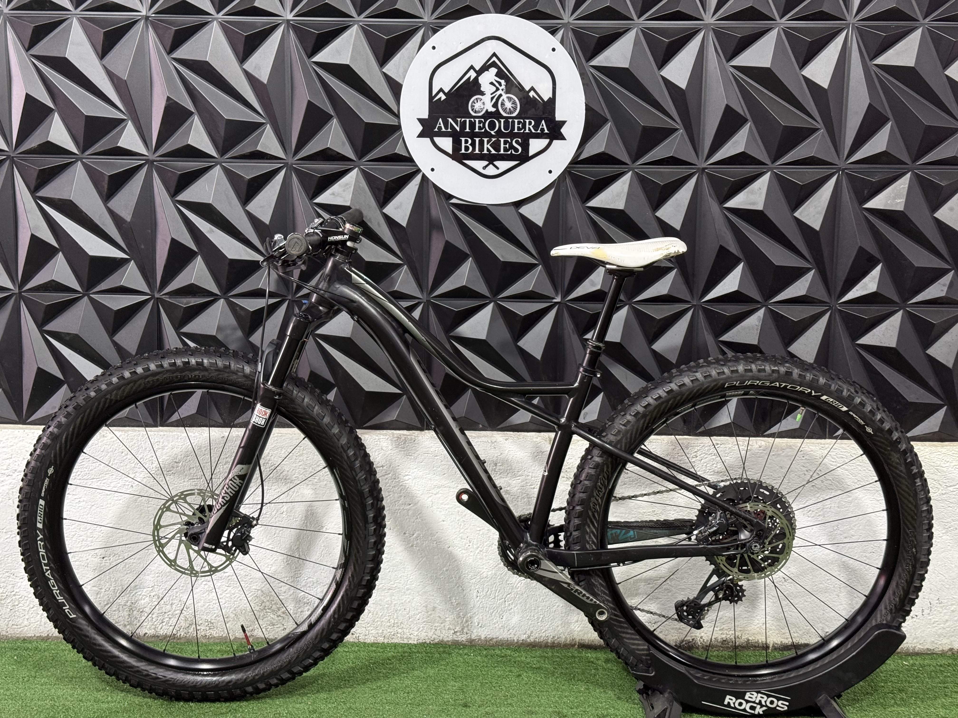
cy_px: 359
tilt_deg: -8.8
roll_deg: -1.2
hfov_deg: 39.7
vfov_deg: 30.3
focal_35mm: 48
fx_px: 1328
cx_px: 479
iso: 160
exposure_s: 1/60
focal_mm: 6.76
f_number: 1.78
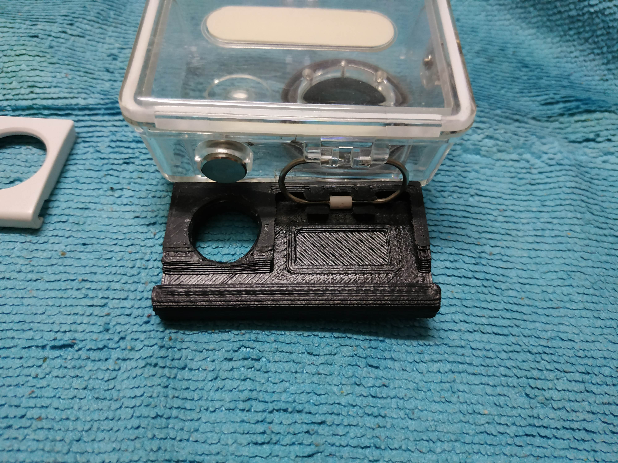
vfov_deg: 56.8
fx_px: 428
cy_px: 232
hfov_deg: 71.6
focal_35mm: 24
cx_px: 309
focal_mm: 3.94
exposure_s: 1/20
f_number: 1.9
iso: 800
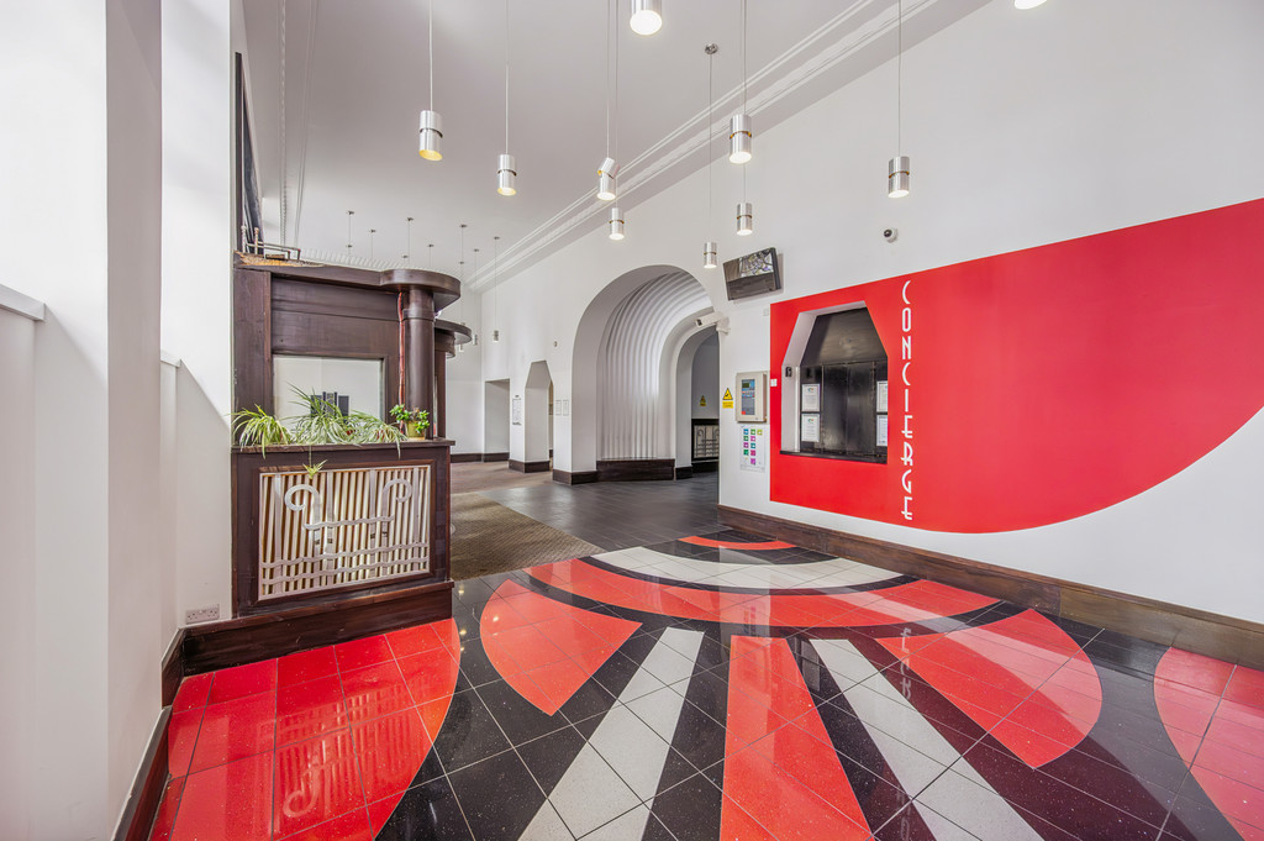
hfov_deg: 104.3
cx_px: 632
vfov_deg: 81.1
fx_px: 491
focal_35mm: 14
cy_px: 420
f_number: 6.3
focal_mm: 14
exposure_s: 1/200
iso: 2500
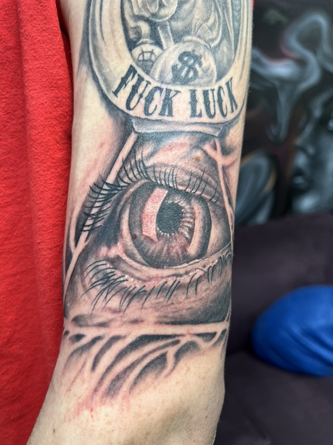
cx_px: 166
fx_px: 333
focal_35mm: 26
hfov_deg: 53.1
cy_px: 222
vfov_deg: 67.3
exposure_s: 1/120
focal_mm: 5.7
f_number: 1.5
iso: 100
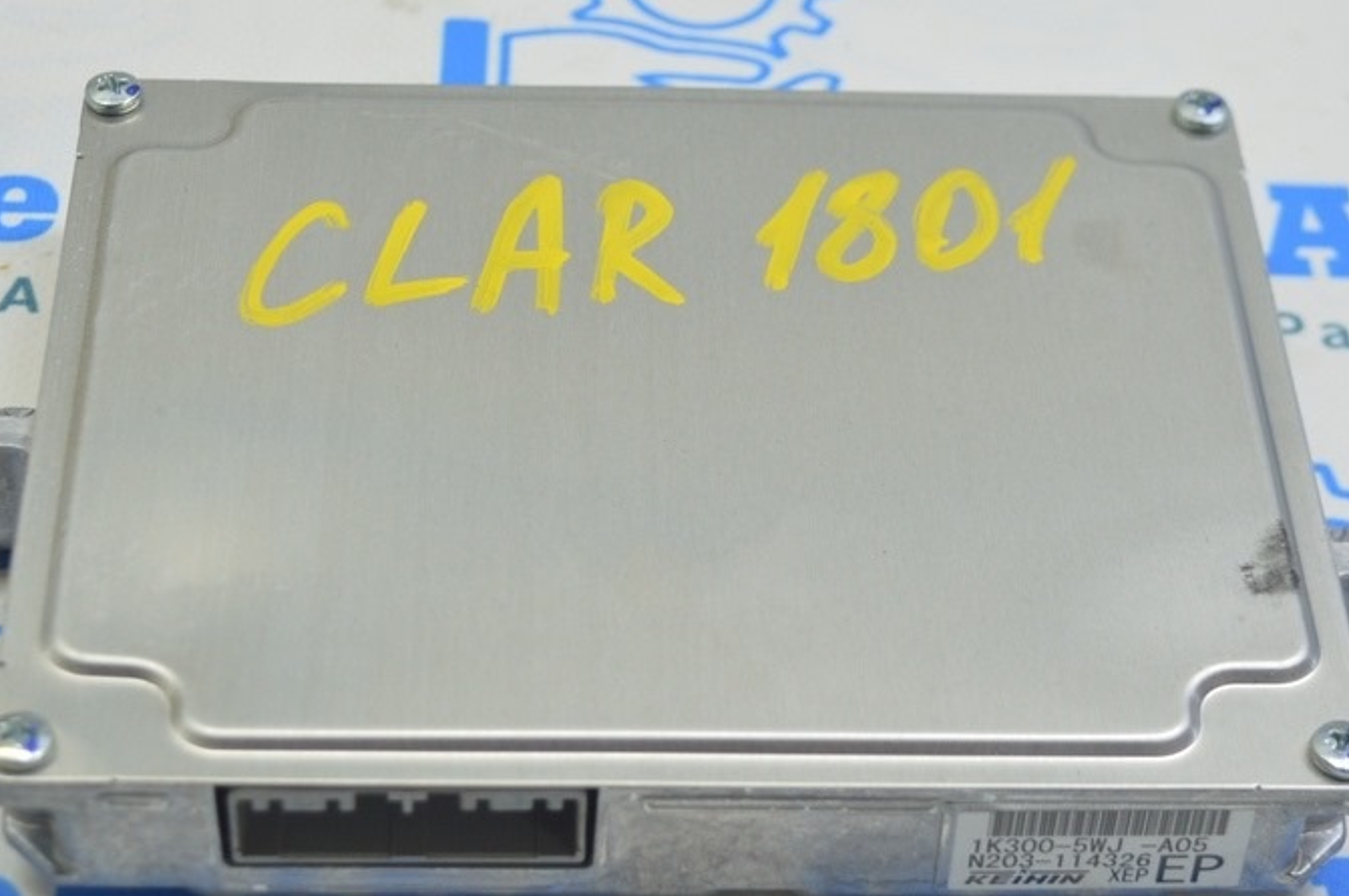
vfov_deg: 15.7
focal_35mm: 87
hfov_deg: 23.4
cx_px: 643
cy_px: 475
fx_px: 3257
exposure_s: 1/25
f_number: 5.6
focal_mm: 38
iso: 400
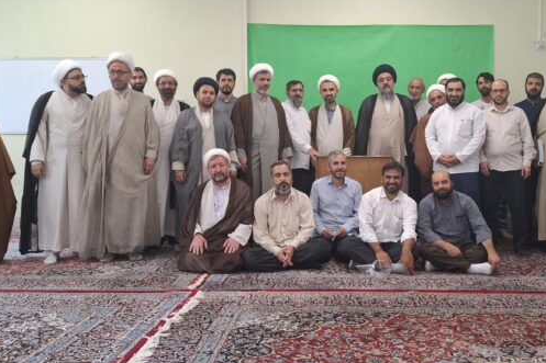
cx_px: 328
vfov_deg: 35.8
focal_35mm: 37
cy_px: 146
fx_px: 561
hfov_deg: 51.5
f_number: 1.8
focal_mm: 5.54
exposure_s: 1/100
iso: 125
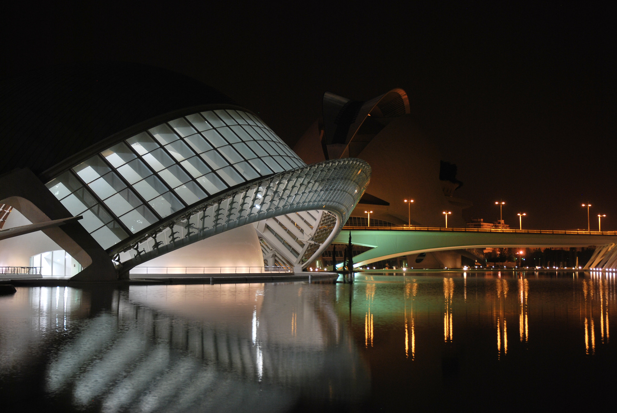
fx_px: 875
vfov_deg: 26.6
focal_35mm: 51
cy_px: 206
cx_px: 308
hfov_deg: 38.8
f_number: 4.2
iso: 200
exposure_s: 1/2.5
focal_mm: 34
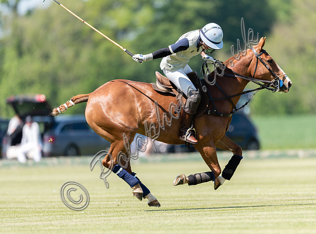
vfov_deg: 2.6
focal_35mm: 558
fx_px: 5073
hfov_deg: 3.6
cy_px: 122
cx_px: 182
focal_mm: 500
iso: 400
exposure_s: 1/2500
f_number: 4
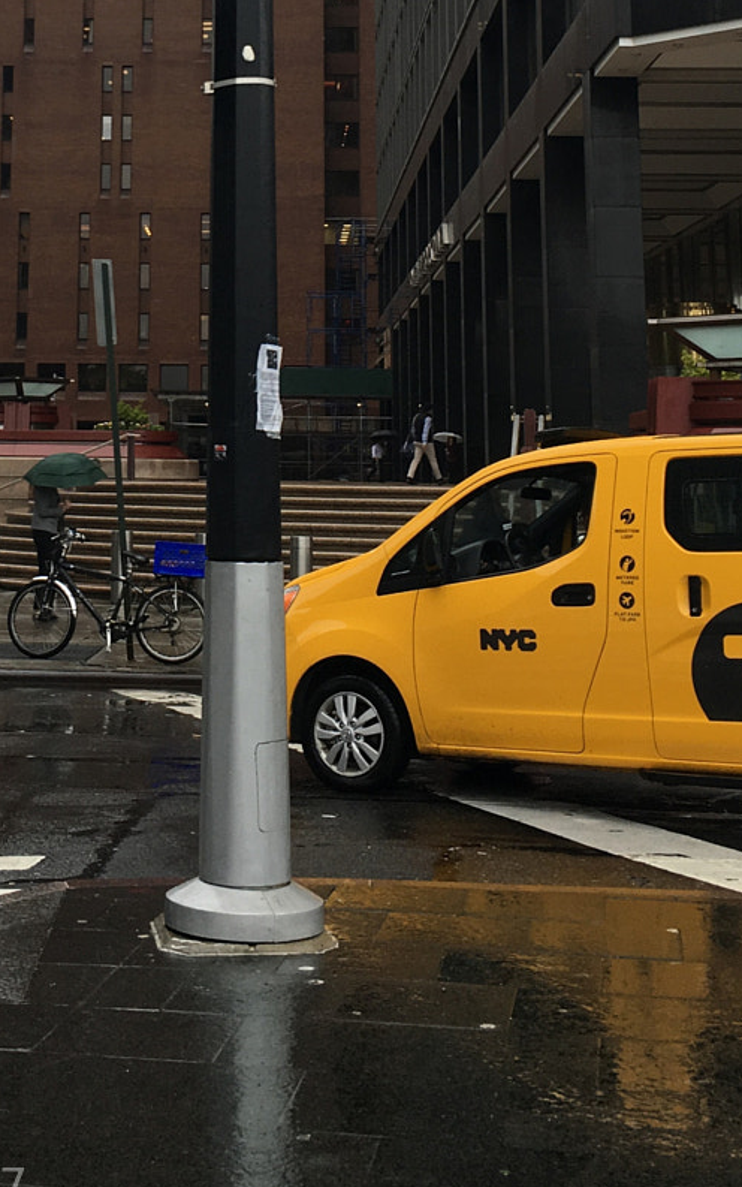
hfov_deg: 20.7
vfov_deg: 31.3
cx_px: 141
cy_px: 105
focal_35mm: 62
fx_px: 2005
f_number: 2.2
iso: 25
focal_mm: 4.15
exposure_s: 1/125
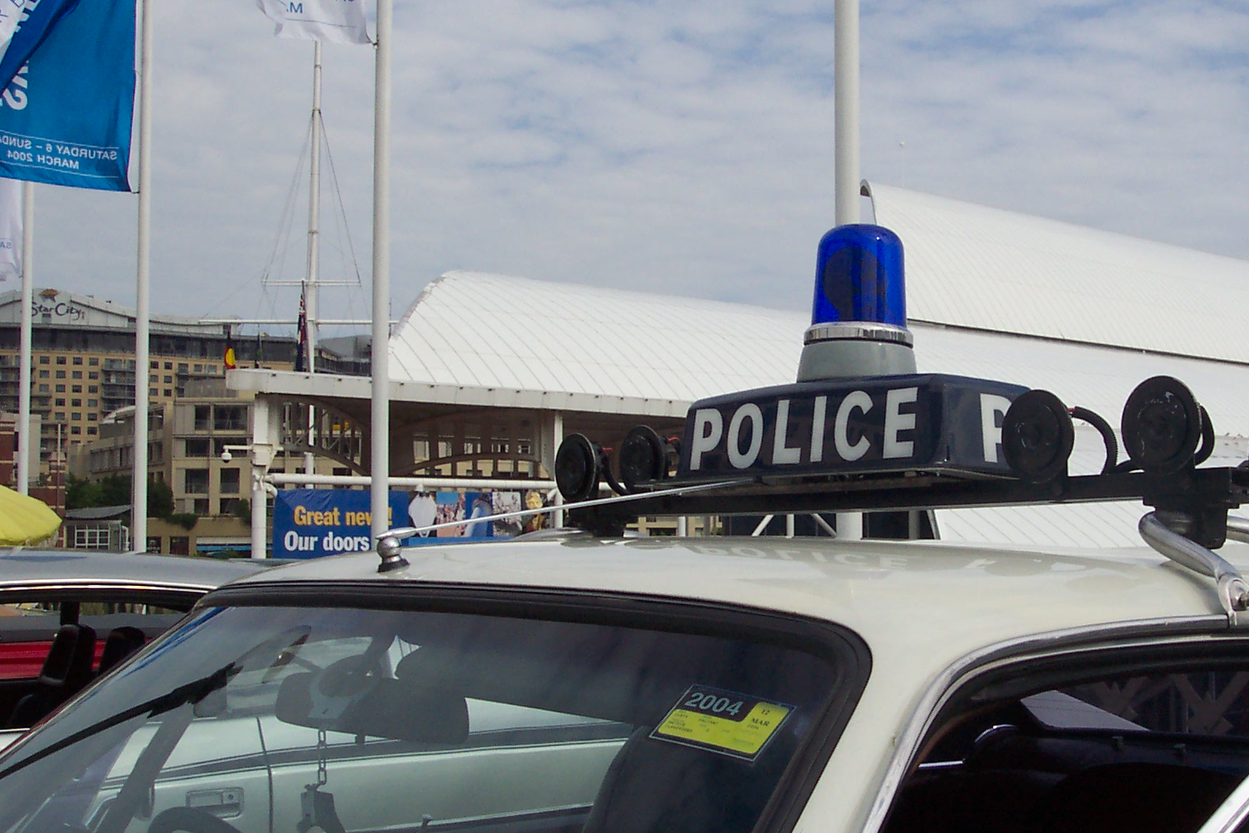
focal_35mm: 52
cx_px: 849
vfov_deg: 26.0
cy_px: 402
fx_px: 1804
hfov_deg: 37.7
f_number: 4.8
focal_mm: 8
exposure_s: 1/1000
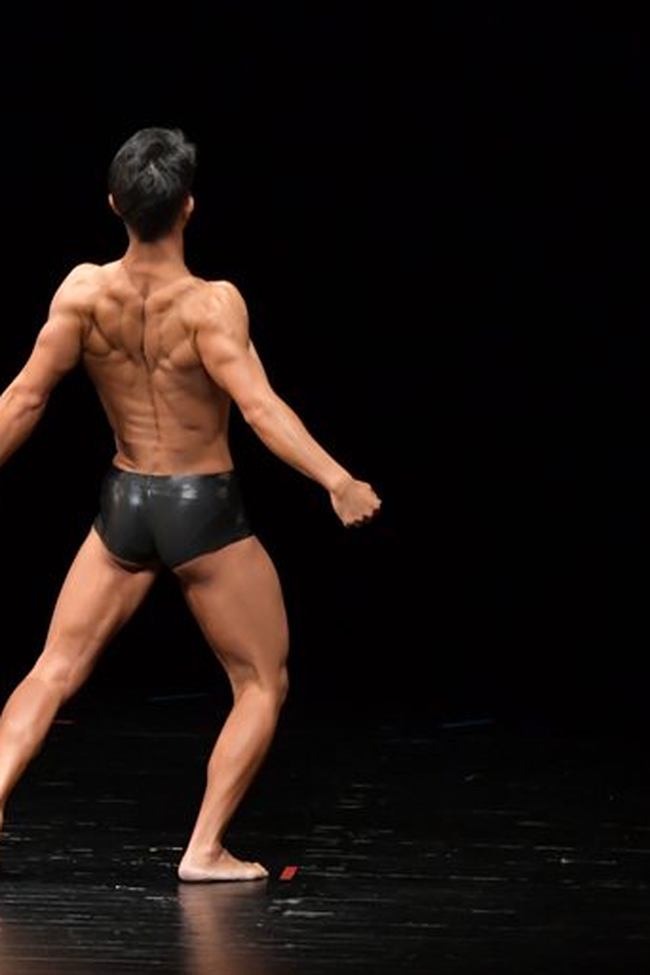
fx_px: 10426
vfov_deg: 5.4
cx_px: 130
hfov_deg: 3.6
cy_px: 487
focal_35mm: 385
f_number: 5.6
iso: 4000
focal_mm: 170
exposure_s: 1/400
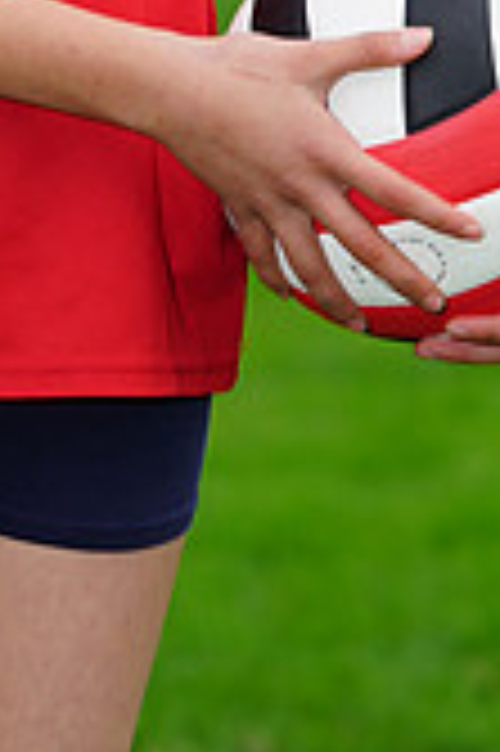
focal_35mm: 595
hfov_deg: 2.3
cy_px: -302
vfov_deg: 3.5
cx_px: -50
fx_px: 12421
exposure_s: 1/125
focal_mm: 171
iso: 200
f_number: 5.6
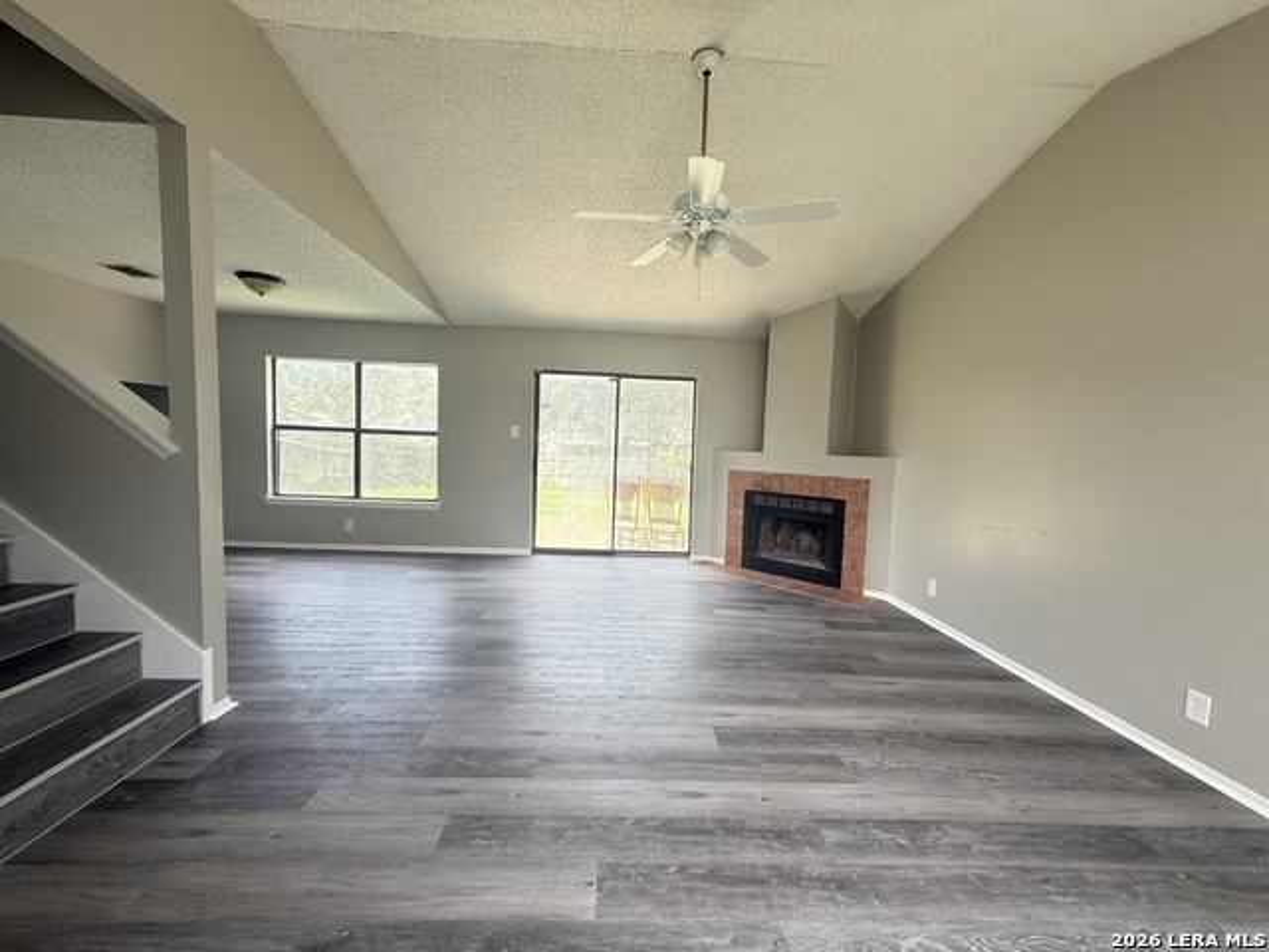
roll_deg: -1.1
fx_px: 513
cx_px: 634
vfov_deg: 85.7
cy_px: 476
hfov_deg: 102.1
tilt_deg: -3.7
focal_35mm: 14
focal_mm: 2.22
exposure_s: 1/104
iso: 64
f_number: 2.2
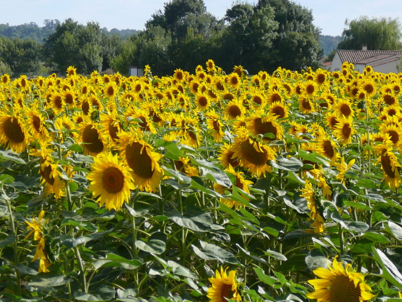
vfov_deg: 12.5
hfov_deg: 16.6
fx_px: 1382
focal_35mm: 119
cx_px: 201
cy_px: 151
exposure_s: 1/500
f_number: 3.9
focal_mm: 14.1
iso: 80
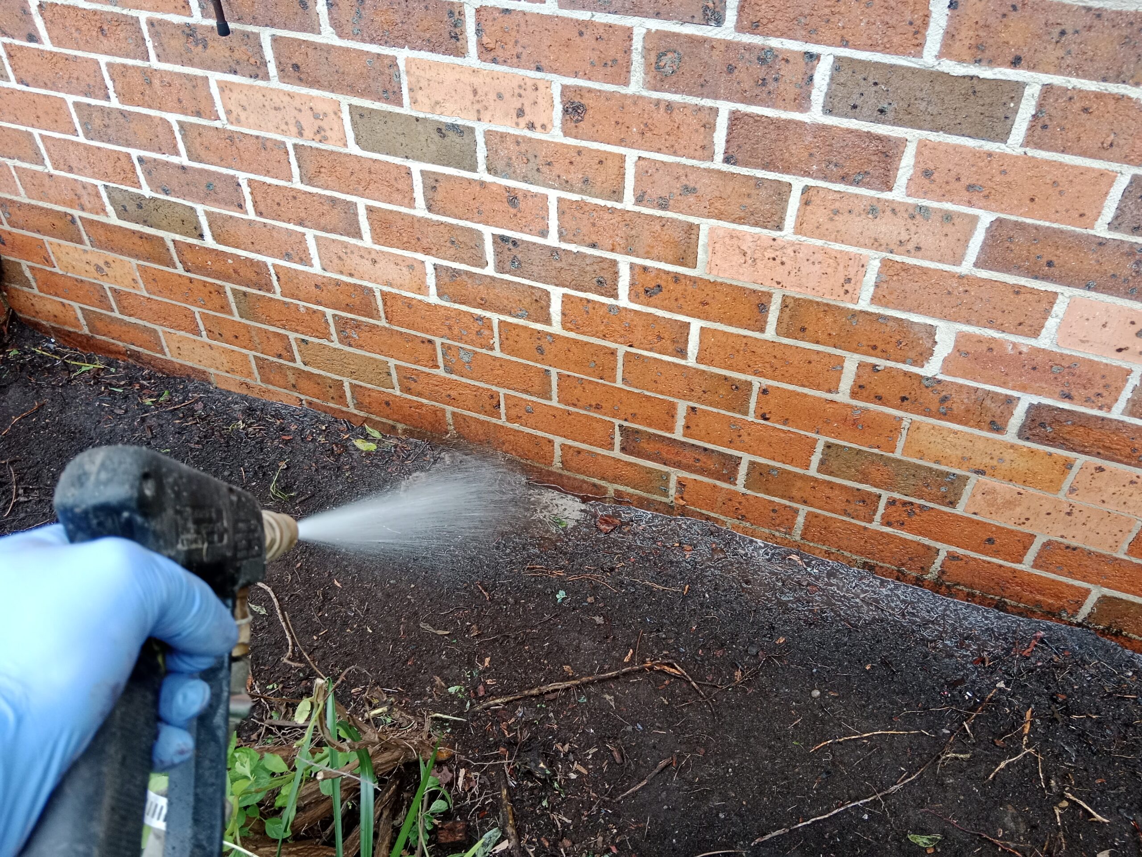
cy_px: 428
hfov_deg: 67.3
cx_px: 571
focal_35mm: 26
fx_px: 858
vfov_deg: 53.1
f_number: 1.8
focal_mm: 3.96
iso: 621
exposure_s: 1/50
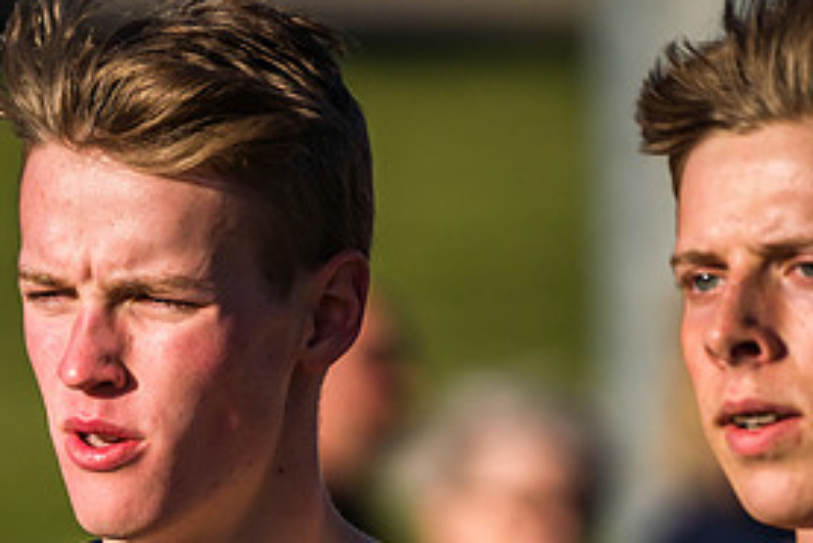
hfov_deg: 1.9
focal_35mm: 1088
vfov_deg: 1.3
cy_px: 613
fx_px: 24582
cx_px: 122
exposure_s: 1/5000
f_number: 5.6
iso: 1000
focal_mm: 400
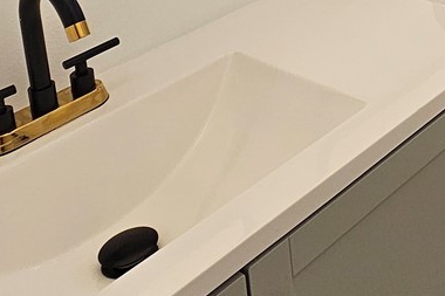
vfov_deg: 18.6
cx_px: 540
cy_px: -235
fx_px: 704
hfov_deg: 29.8
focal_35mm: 57
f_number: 2.2
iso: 80
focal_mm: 2.2
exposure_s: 1/120
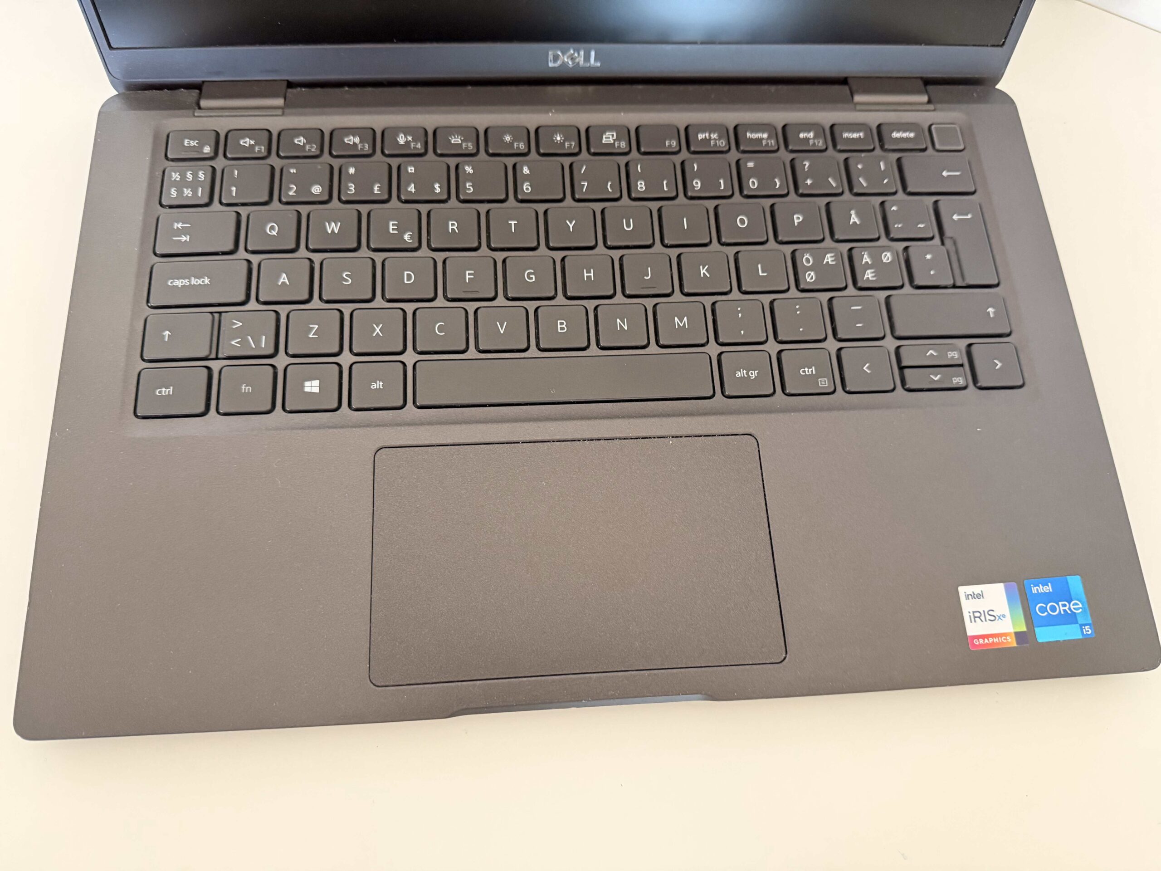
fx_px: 805
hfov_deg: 71.6
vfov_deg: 56.8
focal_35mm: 24
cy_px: 436
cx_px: 580
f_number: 1.78
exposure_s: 1/60
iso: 500
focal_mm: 6.76
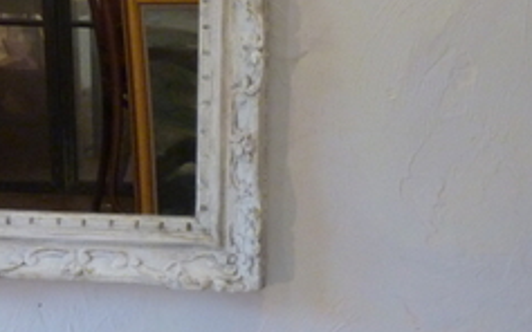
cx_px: 16
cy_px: -141
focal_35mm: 193
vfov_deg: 6.7
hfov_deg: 10.8
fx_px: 2798
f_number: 4.1
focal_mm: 11.9
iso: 400
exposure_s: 1/20
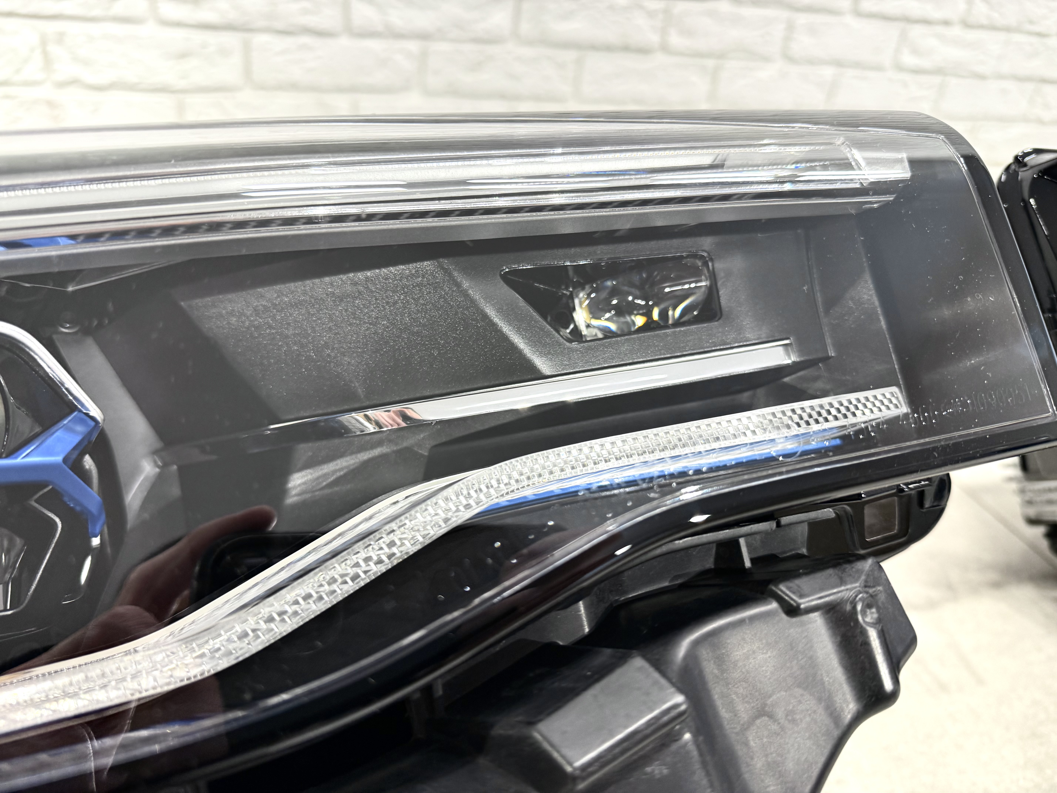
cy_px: 396
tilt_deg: -32.0
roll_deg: -7.0
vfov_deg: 56.8
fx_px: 733
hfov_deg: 71.6
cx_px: 528
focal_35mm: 24
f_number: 1.78
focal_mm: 6.76
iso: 160
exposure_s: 1/100
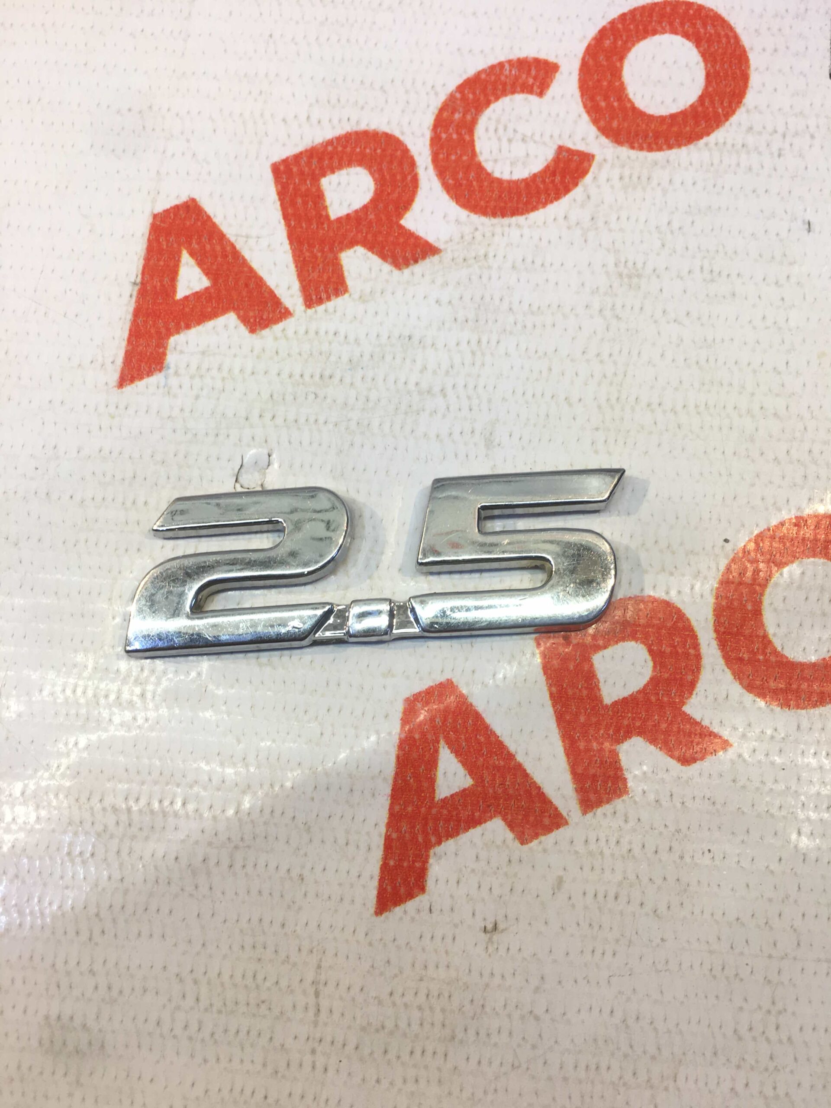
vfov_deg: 61.7
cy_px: 554
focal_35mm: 29
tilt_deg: -76.8
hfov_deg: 48.2
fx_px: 928
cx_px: 416
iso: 32
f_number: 2.2
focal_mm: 4.15
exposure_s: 1/33
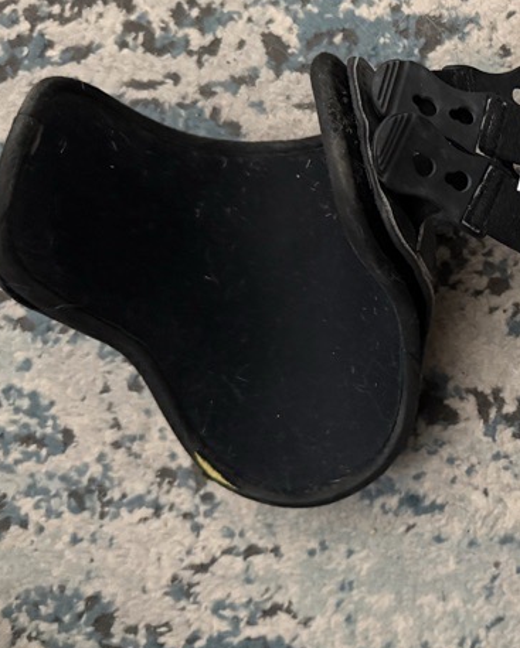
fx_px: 884
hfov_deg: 30.2
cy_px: 262
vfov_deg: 40.2
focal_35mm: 46
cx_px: 537
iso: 1250
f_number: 1.78
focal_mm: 6.76
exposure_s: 1/30
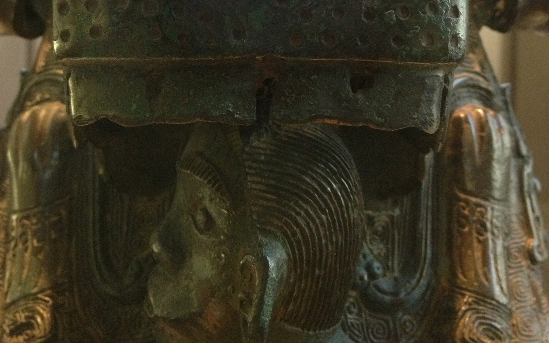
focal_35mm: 50
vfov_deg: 24.8
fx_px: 748
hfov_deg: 40.3
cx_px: 276
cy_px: 14
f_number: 2.4
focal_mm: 4.28
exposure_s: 1/17
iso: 400
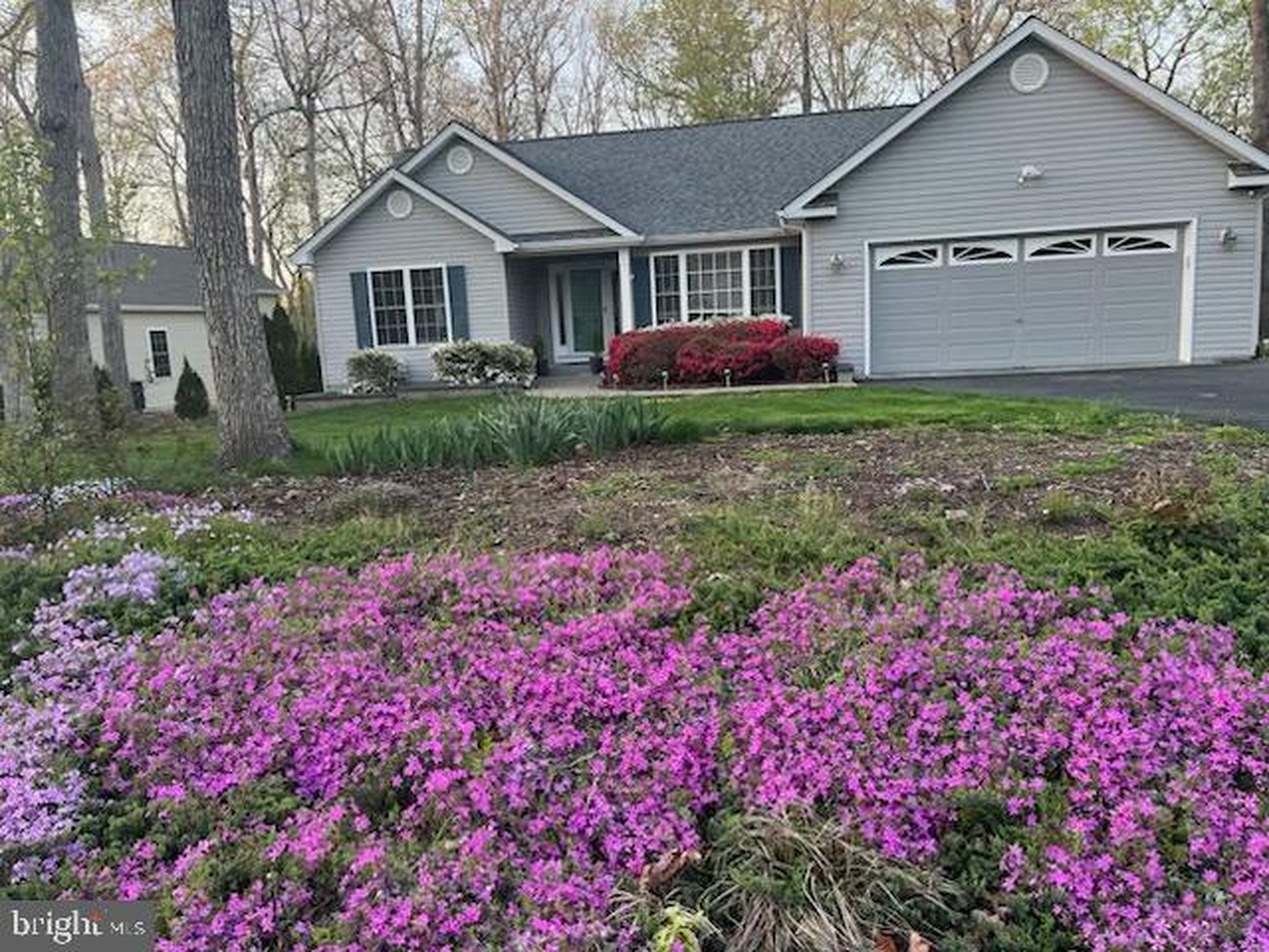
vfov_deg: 53.1
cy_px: 476
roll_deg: +3.1
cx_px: 634
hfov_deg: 67.3
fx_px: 953
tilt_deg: -9.8
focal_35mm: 26
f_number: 1.6
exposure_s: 1/121
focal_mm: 5.1
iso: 100
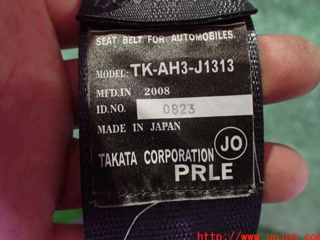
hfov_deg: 56.8
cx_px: 155
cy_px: 117
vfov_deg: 44.1
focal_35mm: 32
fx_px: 296
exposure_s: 1/30
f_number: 2.3
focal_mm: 5.4
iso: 1000
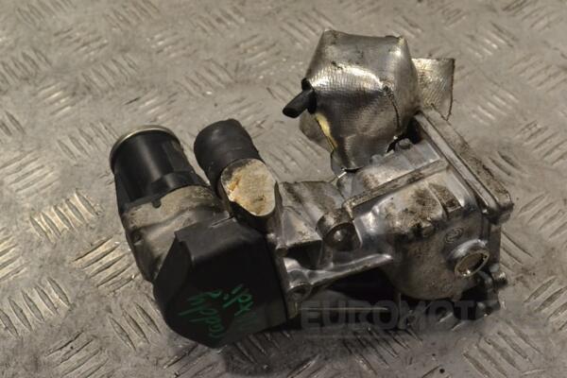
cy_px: 189
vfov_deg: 25.1
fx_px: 850
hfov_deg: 36.9
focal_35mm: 54
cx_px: 284
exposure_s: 1/400
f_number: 10
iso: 3200
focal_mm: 36
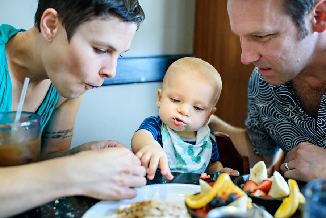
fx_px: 317
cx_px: 163
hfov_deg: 54.4
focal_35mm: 35
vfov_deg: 37.9
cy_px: 109
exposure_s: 1/640
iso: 3200
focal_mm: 35
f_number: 2.8
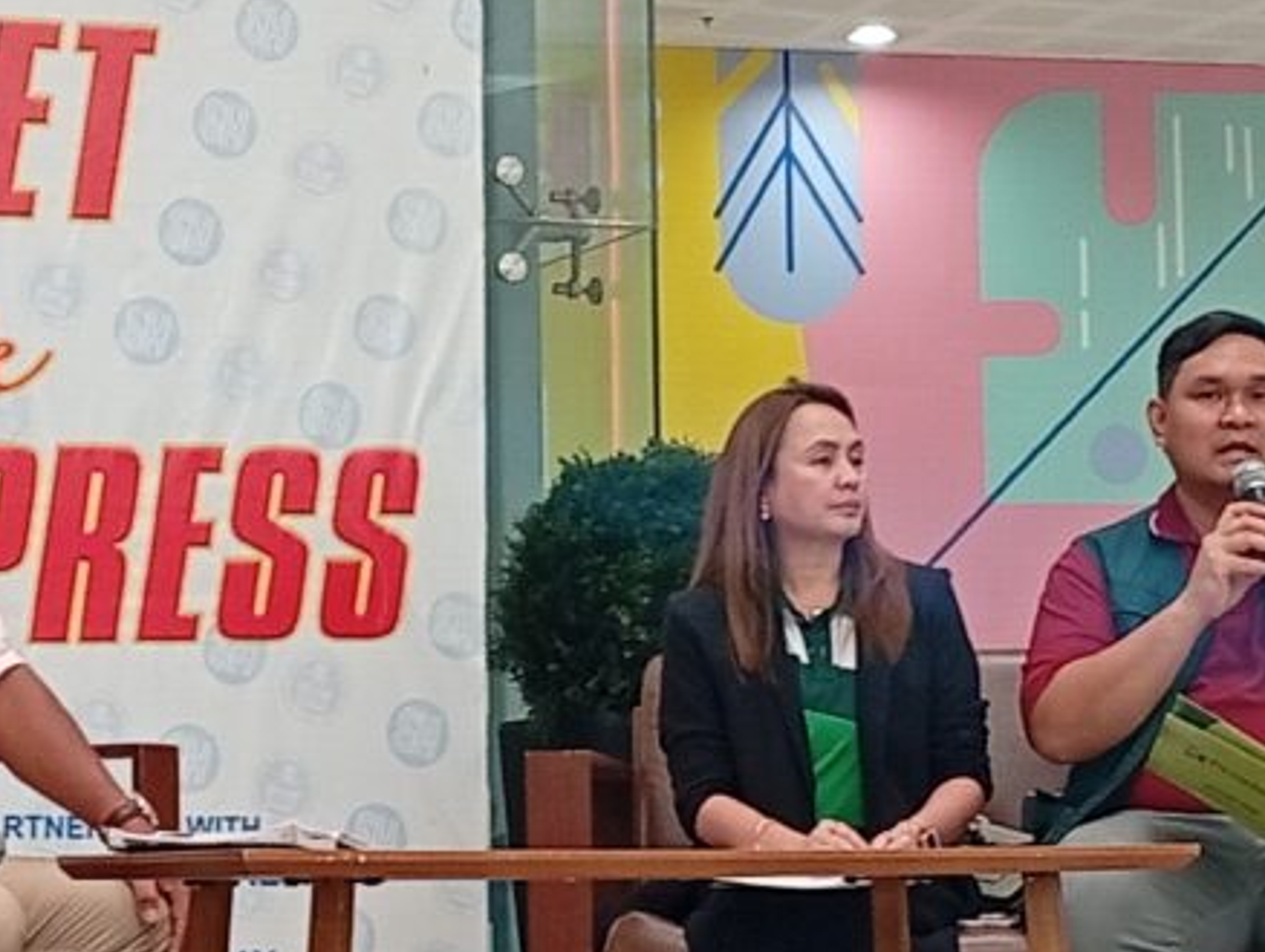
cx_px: 617
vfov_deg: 11.3
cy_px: 603
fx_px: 4795
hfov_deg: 15.0
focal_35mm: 131
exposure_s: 1/30
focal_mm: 3.98
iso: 221
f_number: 1.8
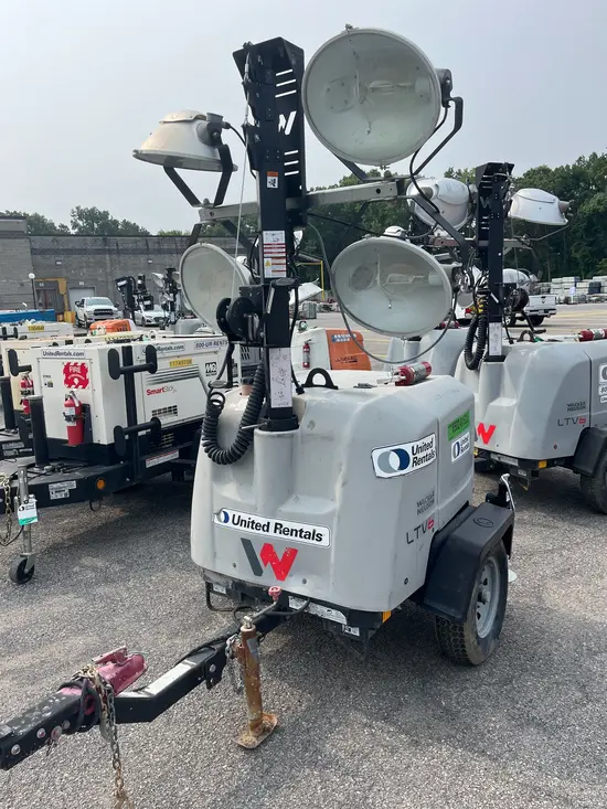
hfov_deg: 53.1
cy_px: 404
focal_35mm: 26
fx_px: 608
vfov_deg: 67.3
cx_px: 304
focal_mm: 5.1
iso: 50
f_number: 1.6
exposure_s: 1/2309
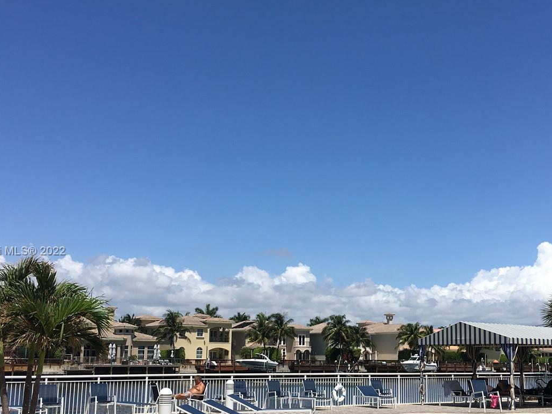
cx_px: 322
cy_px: 252
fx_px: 718
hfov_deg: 41.9
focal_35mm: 45
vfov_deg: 32.1
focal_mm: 4.15
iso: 25
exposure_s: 1/2747
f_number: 2.2
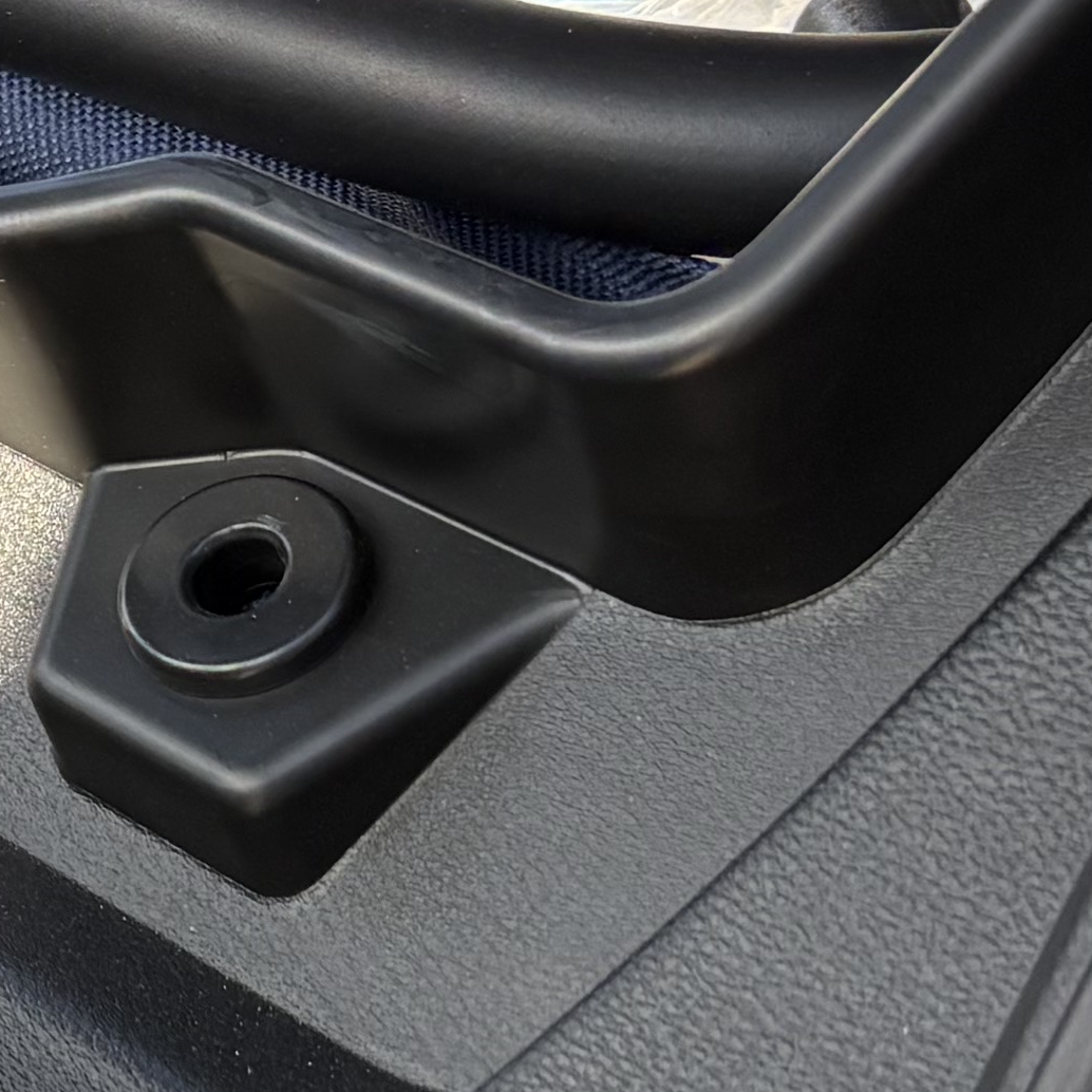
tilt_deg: -27.4
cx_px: -627
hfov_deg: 12.9
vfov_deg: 13.7
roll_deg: +3.2
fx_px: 4533
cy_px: 447
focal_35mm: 127
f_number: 1.6
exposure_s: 1/350
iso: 64
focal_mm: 5.96
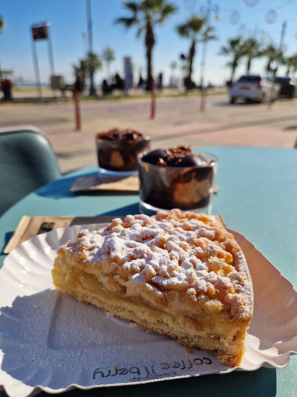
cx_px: 148
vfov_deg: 73.9
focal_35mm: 23
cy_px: 198
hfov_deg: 58.9
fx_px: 263
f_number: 1.8
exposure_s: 1/3333
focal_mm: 5.4
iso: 50
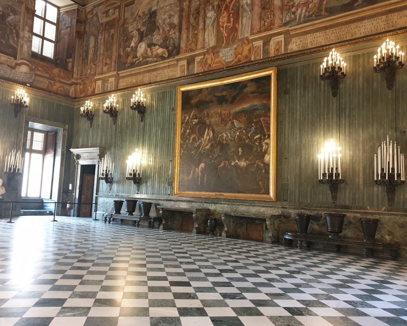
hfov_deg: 62.2
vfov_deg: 51.5
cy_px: 162
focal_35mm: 28
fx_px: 337
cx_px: 195
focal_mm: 4.3
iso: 400
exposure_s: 1/50
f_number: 1.5
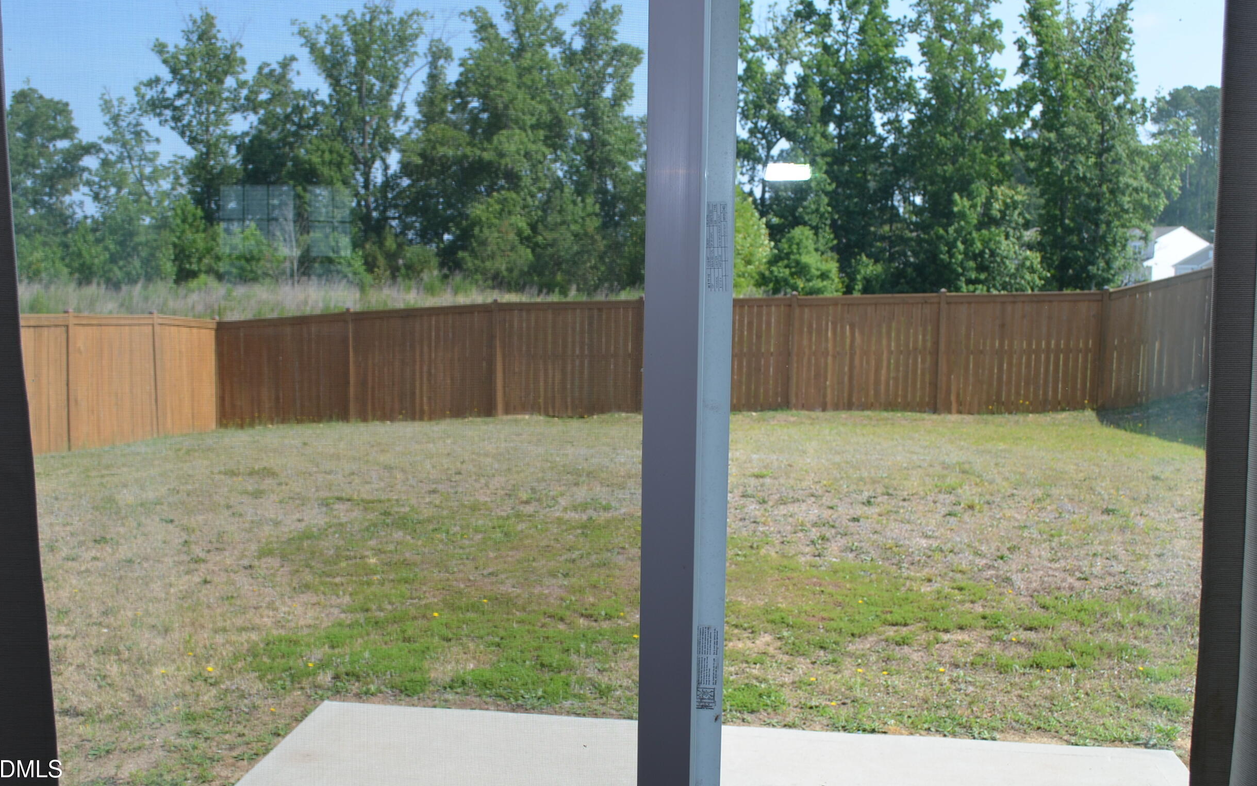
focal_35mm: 37
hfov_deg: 52.7
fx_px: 1268
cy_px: 386
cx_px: 631
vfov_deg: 34.4
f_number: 7.1
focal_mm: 24
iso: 200
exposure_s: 1/200
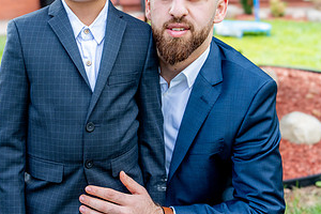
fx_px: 535
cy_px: 87
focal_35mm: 60
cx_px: 123
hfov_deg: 33.3
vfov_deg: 22.6
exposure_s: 1/800
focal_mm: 31
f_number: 2.8
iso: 320
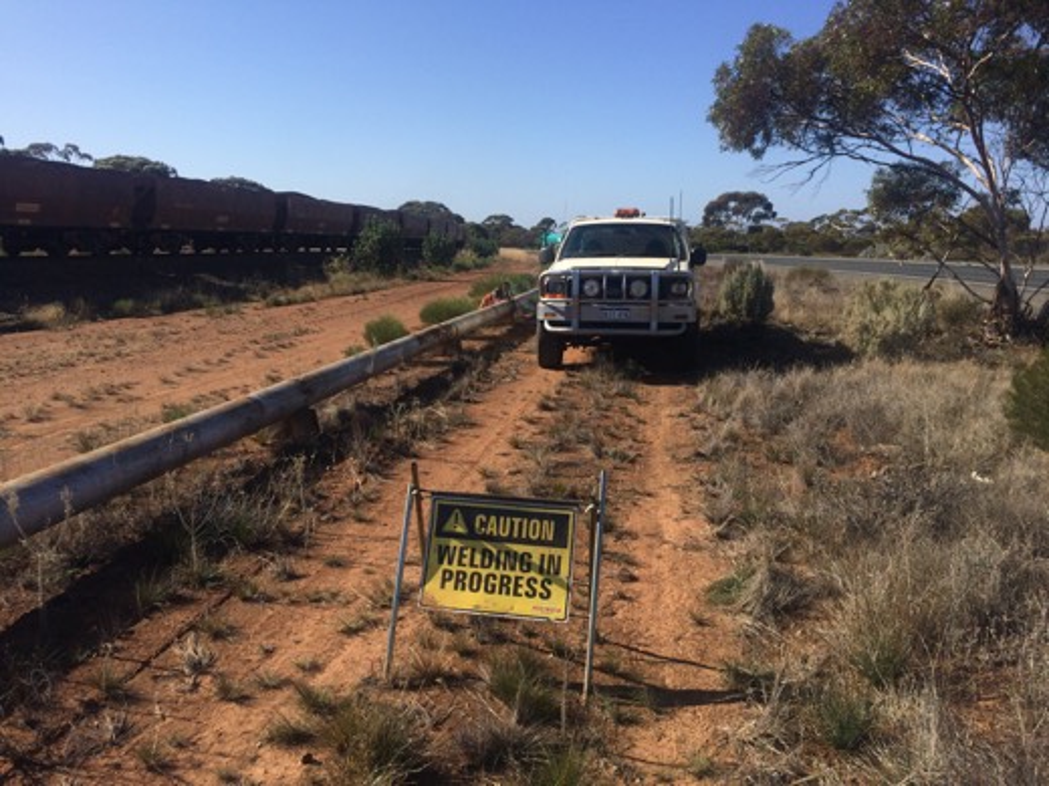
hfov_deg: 61.7
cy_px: 393
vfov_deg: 48.2
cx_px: 524
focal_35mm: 29
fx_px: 879
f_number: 2.2
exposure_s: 1/2415
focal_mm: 4.15
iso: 32
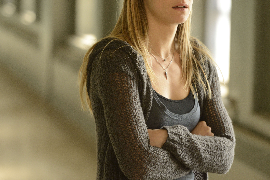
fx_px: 1853
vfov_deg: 5.6
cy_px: 54
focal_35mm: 247
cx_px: 99
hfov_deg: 8.3
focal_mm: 165
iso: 1600
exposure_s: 1/250
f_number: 4.5
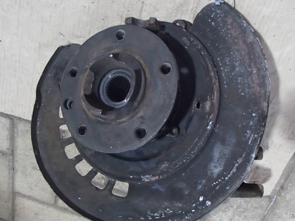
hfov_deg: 50.2
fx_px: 315
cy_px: 110
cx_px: 148
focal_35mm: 37
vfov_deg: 38.6
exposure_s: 1/20
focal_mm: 6.64
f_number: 4.7
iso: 1600
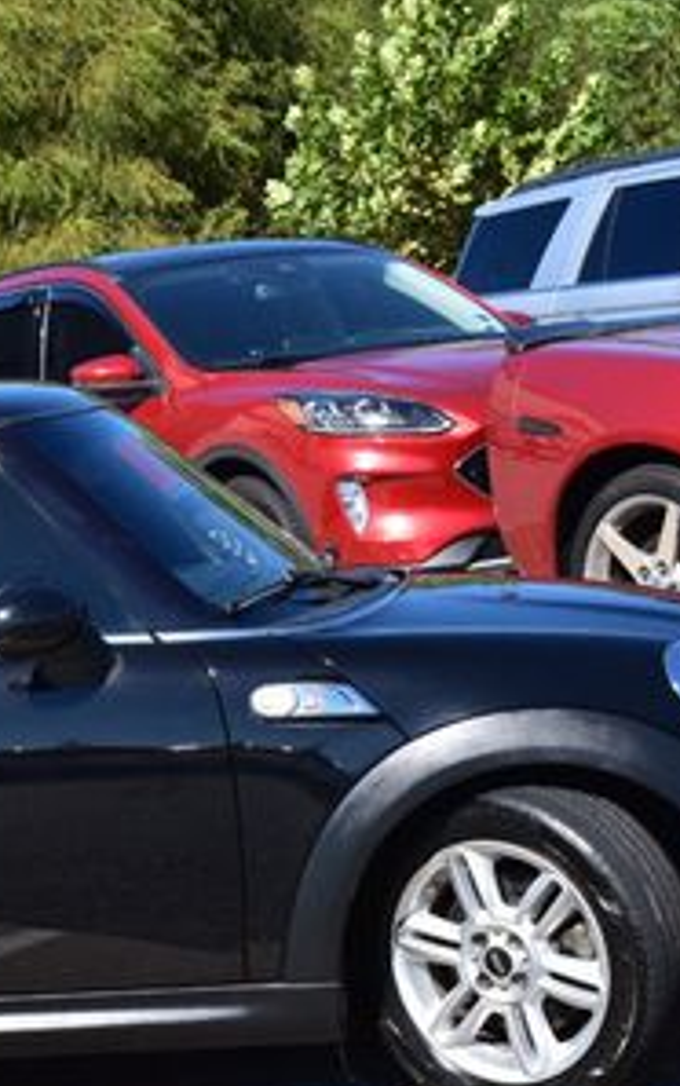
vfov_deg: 18.5
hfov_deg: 11.4
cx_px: -172
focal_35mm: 112
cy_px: 750
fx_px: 3316
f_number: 11
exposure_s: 1/400
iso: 400
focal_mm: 34
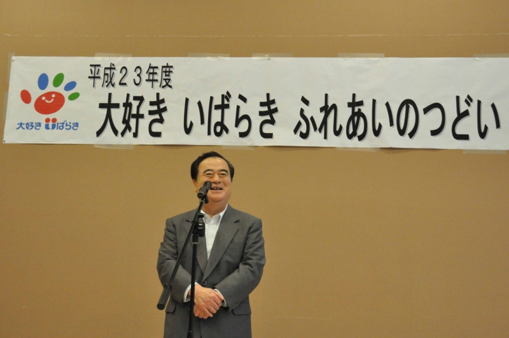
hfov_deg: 41.2
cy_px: 169
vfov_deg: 28.0
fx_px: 678
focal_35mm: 48
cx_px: 254
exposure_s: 1/100
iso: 2500
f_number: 4
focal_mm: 32
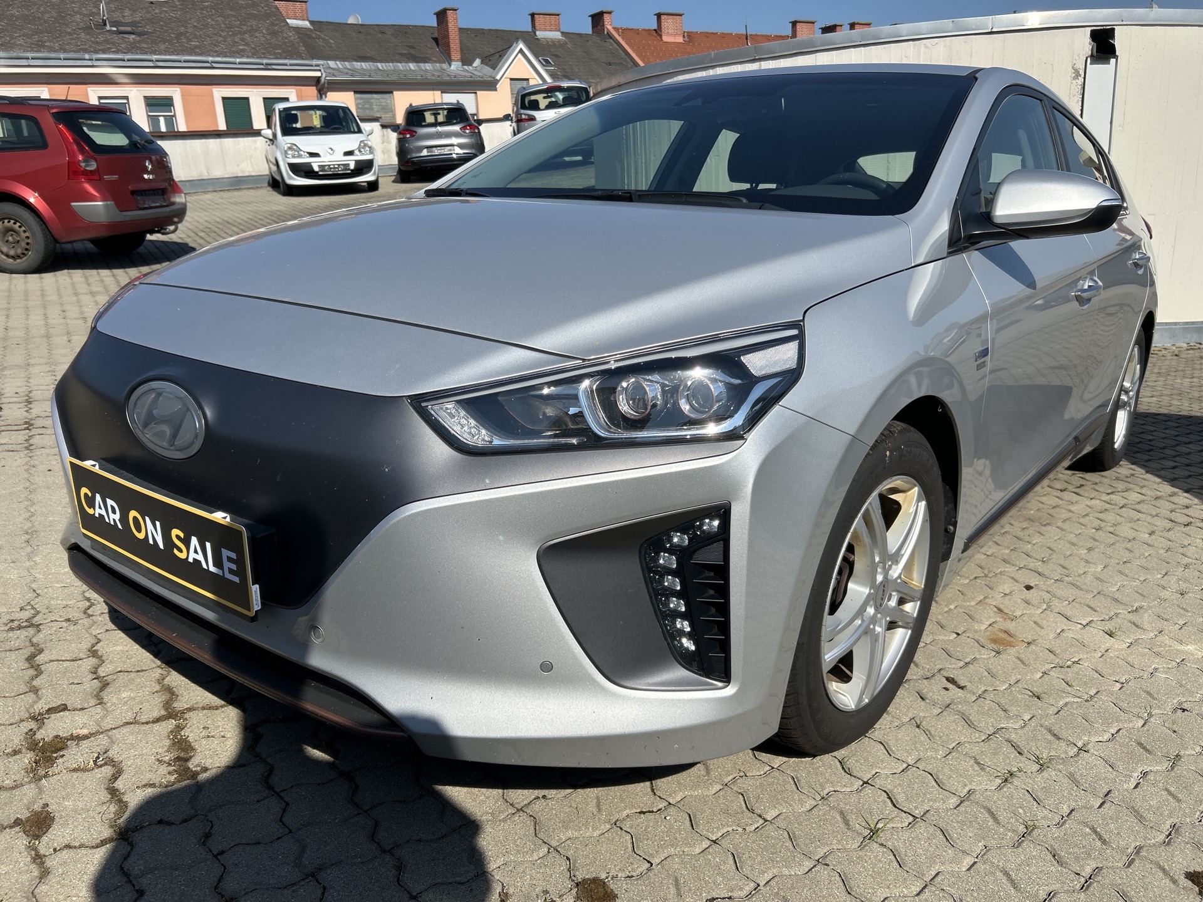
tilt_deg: -15.8
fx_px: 904
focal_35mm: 26
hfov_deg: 67.3
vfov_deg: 53.1
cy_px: 451
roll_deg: +3.8
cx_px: 602
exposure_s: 1/5587
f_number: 1.5
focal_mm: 5.7
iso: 50
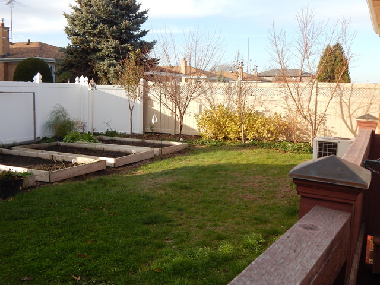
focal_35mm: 38
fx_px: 417
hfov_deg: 49.0
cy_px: 142
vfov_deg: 37.7
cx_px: 190
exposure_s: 1/500
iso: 125
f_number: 3.4
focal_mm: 6.8
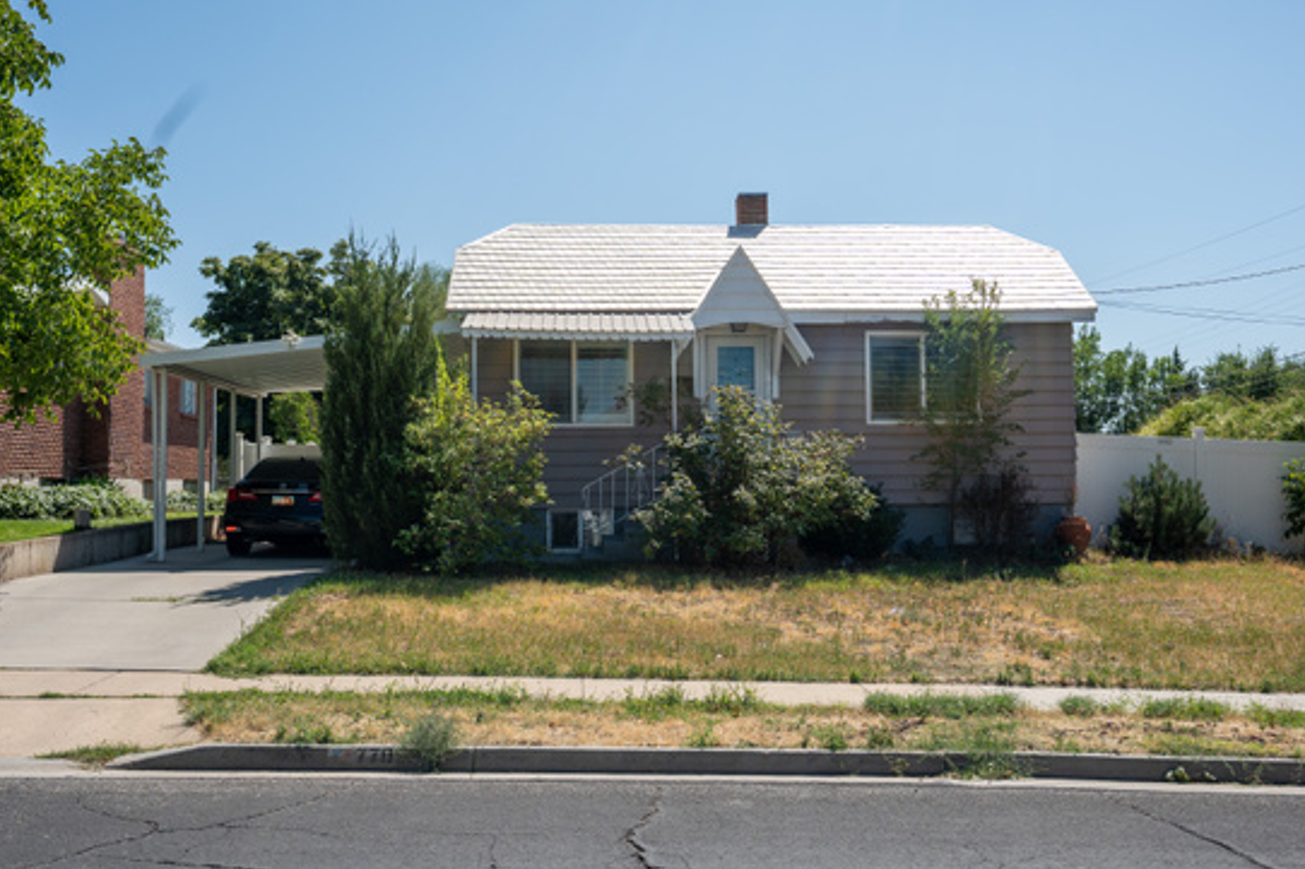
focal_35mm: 39
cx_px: 686
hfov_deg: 49.5
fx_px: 1413
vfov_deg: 34.2
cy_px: 427
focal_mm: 33
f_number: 5.6
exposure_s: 1/640
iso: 100
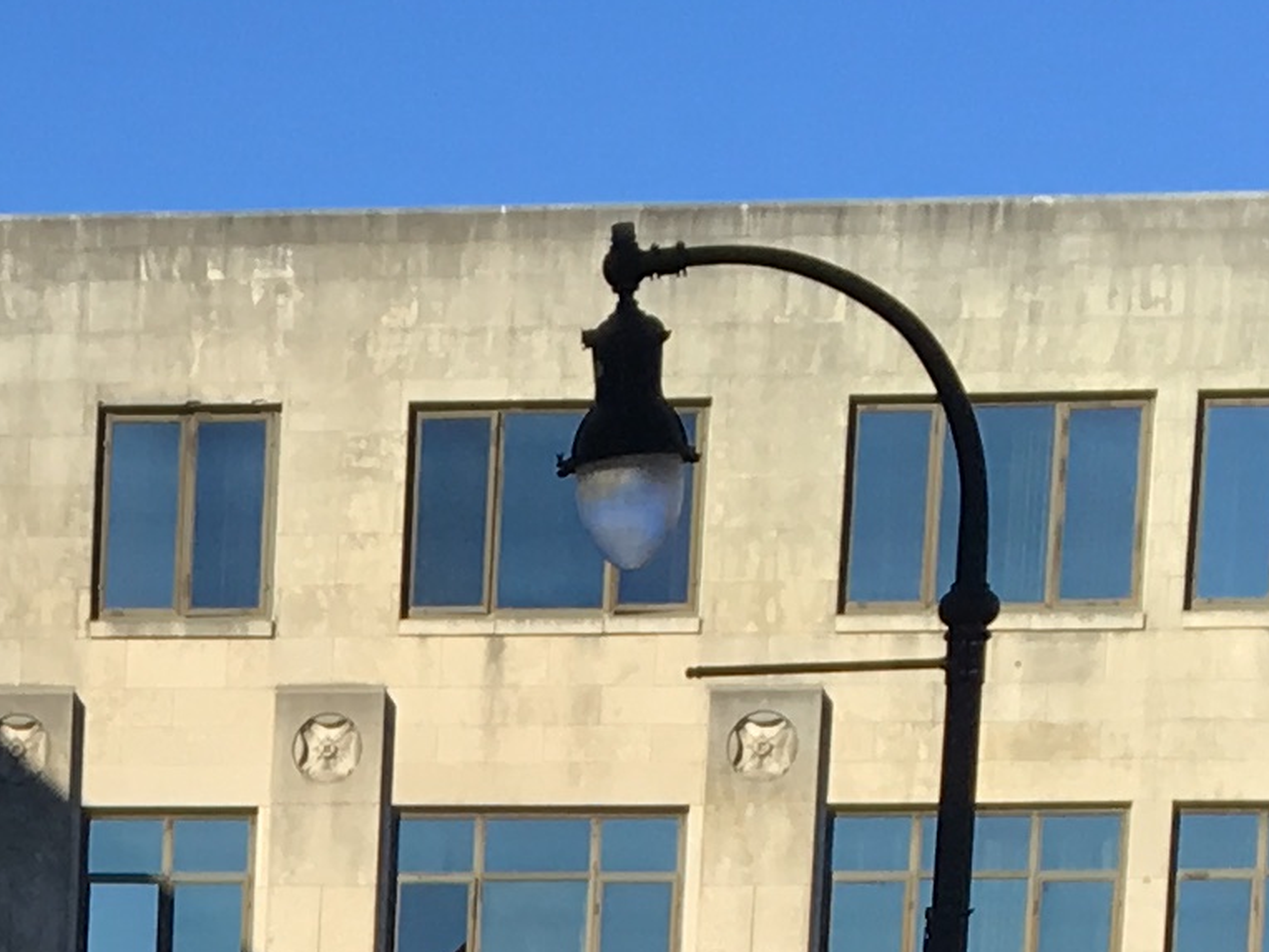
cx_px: -452
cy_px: 2464
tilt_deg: -5.6
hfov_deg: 12.5
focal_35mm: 153
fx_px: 5609
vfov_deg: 8.6
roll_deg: -1.7
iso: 25
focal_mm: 4.15
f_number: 2.2
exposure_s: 1/874
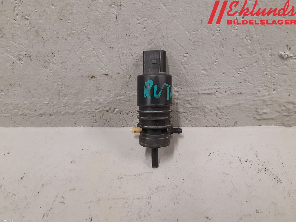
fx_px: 222
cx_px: 148
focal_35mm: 26
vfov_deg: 53.1
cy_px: 111
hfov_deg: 67.3
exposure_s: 1/50
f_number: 1.7
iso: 200
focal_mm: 3.93
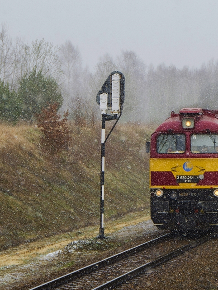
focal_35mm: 215
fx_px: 1806
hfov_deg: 6.9
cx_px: 254
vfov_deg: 9.2
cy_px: 111
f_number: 8
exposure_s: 1/320
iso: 320
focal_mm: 80
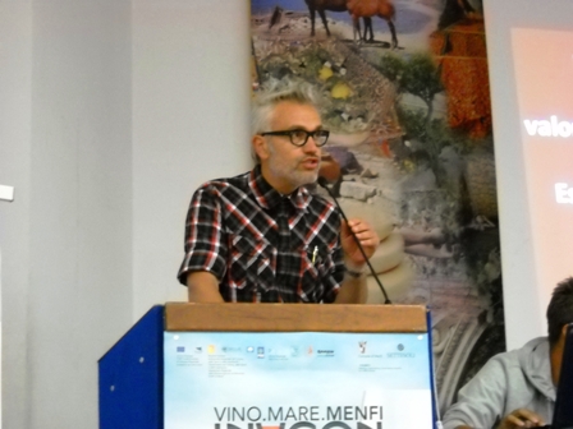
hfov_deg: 25.3
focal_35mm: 77
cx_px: 286
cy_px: 214
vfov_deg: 19.1
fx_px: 1275
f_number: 4.4
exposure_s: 1/5
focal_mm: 12.71
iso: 800
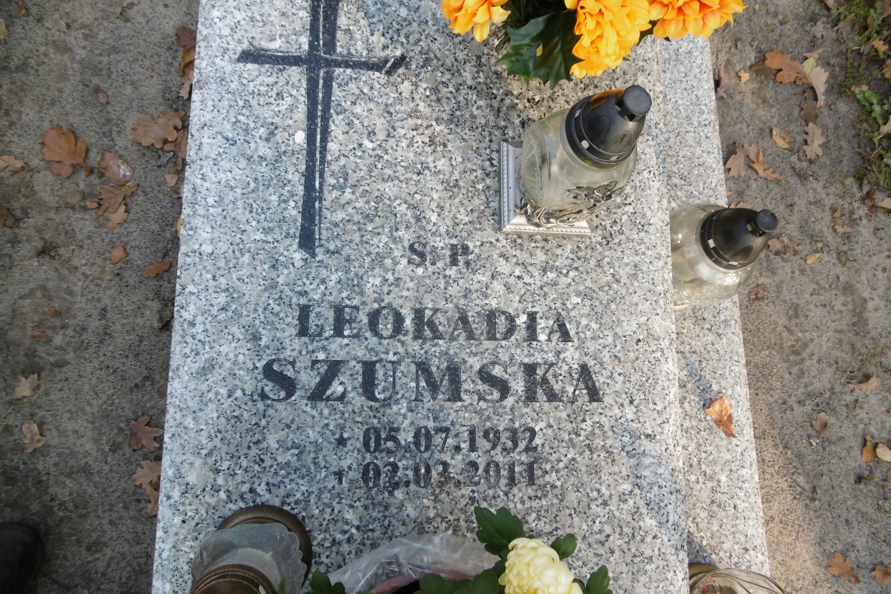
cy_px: 293
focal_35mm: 25
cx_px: 446
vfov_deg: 51.3
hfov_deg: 71.5
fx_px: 619
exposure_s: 1/125
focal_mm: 4.3
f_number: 3.1
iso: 100
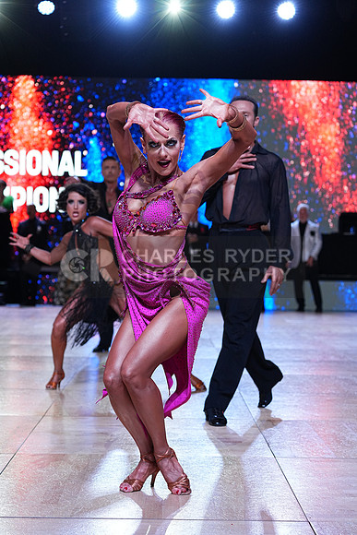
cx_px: 178
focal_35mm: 70
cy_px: 268
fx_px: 1041
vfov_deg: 28.8
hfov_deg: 19.5
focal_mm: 70
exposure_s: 1/500
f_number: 4
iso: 1000
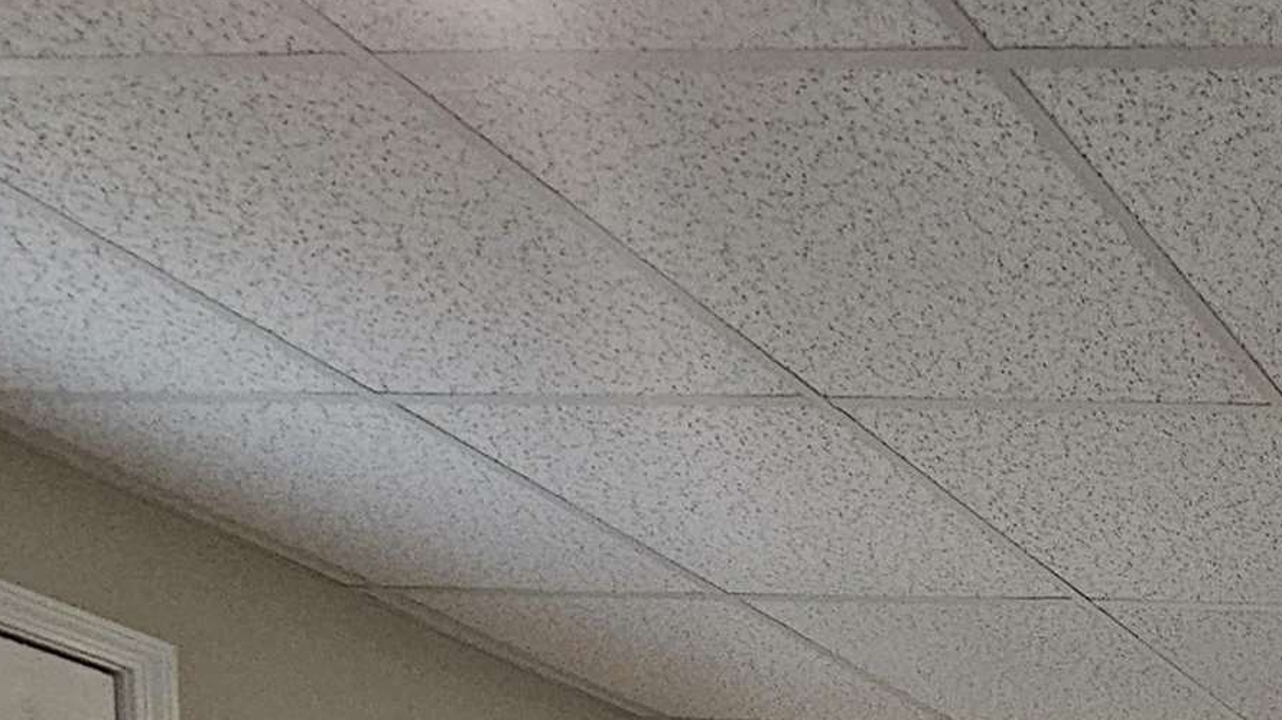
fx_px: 1665
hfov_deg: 28.0
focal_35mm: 49
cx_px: 1927
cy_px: 1586
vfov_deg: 16.1
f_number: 2.2
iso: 250
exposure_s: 1/60
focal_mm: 2.2
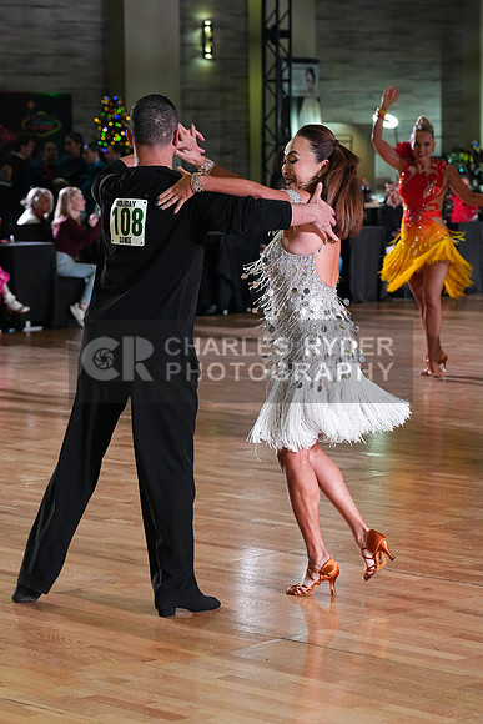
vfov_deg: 18.6
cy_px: 362
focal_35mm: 110
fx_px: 2212
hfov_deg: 12.5
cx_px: 242
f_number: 5.6
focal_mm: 110
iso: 8000
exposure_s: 1/400
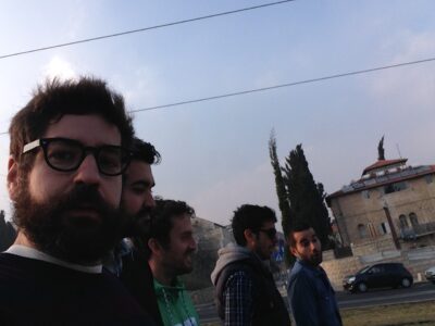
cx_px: 218
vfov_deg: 40.7
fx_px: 440
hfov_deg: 52.6
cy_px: 163
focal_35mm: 35
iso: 32
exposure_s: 1/787
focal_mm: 2.18
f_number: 2.4
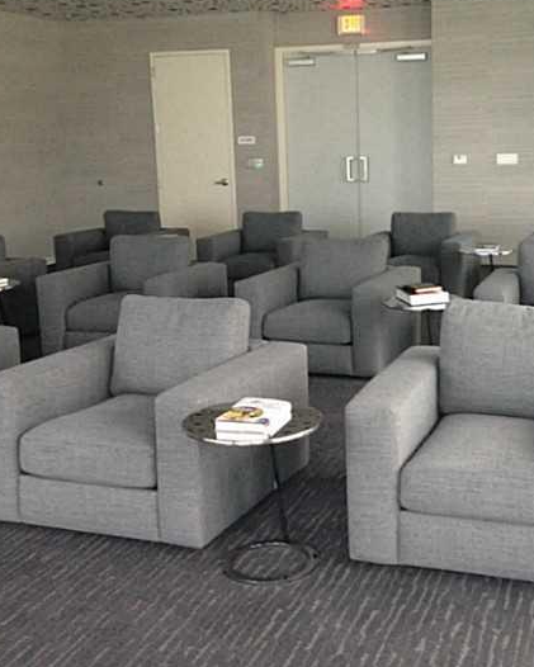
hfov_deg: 30.6
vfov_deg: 38.0
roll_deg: +0.4
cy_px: 301
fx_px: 968
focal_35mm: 49
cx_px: 350
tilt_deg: -8.9
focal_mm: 4.12
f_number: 2.4
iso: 250
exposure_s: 1/20
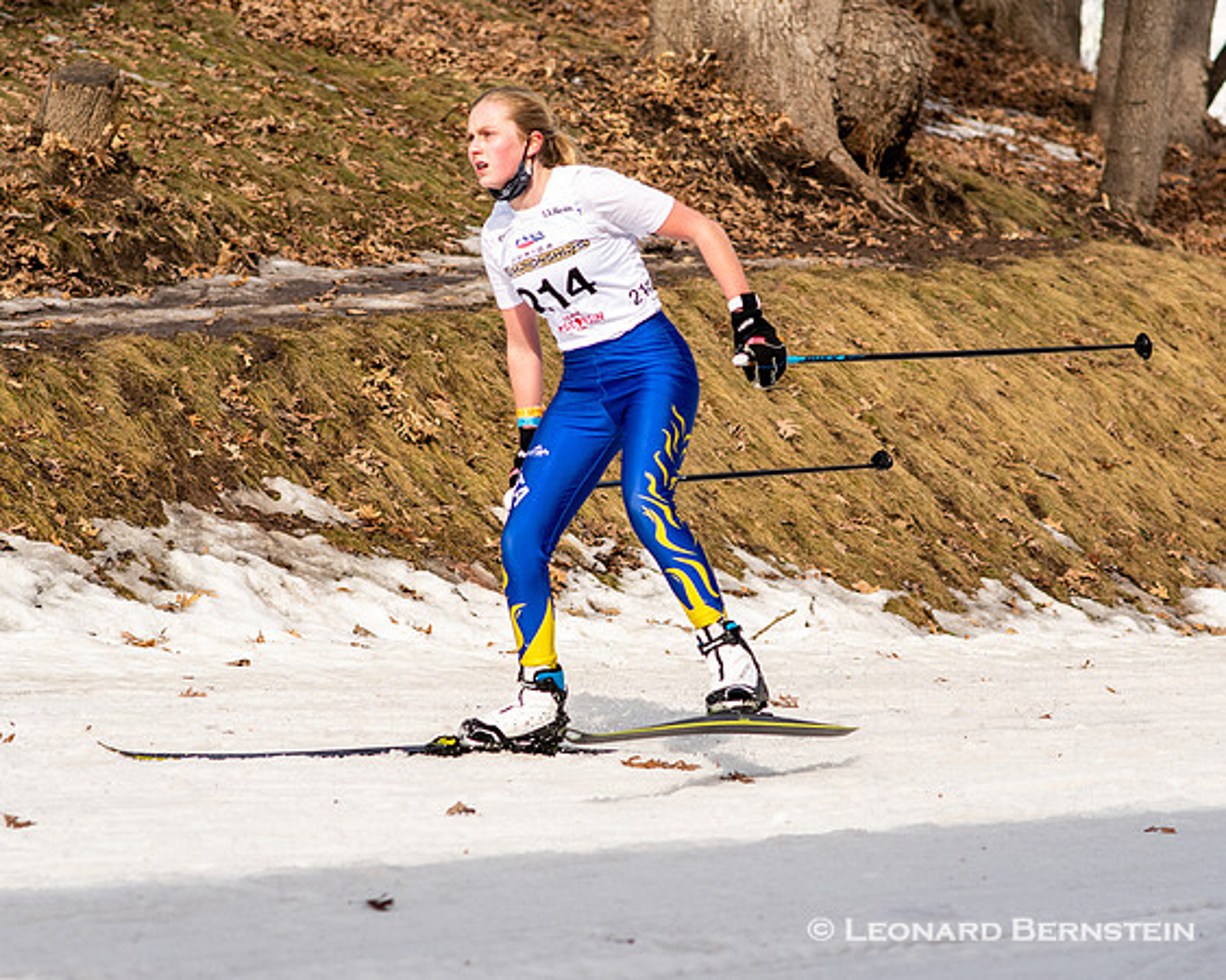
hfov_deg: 13.3
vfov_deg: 10.6
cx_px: 597
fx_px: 5268
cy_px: 496
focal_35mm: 145
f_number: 4
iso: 400
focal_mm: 85
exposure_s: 1/3200
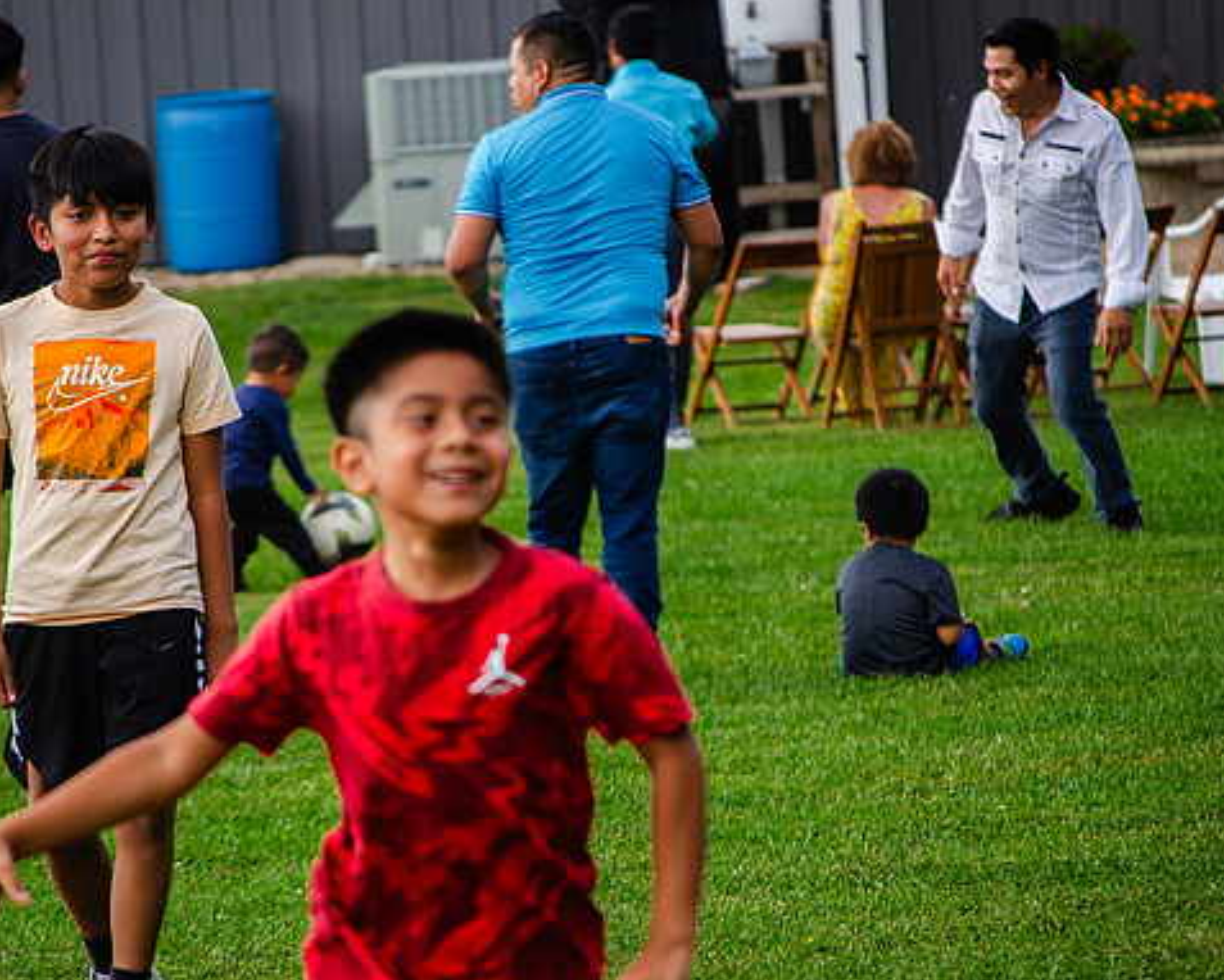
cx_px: 490
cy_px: 490
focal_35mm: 256
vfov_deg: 6.0
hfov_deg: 7.5
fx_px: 9278
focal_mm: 150
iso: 250
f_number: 5.6
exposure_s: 1/500
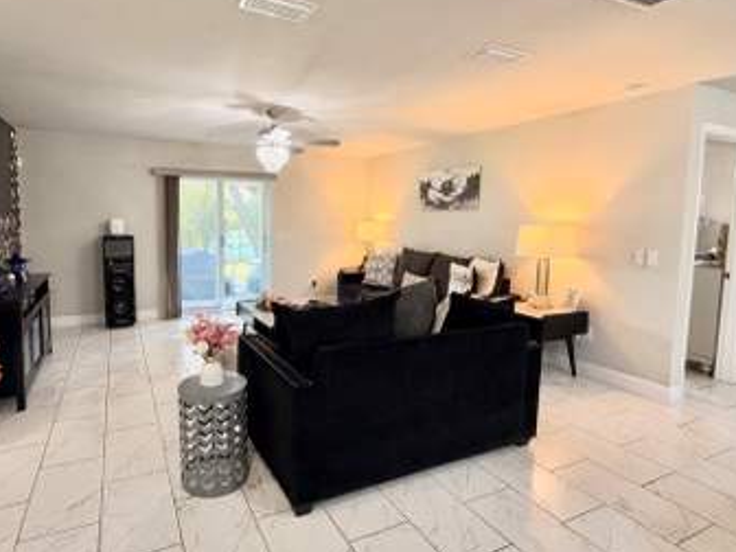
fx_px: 425
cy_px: 256
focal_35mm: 20
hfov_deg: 81.1
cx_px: 309
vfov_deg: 65.9
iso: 400
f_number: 2.2
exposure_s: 1/60
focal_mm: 2.22
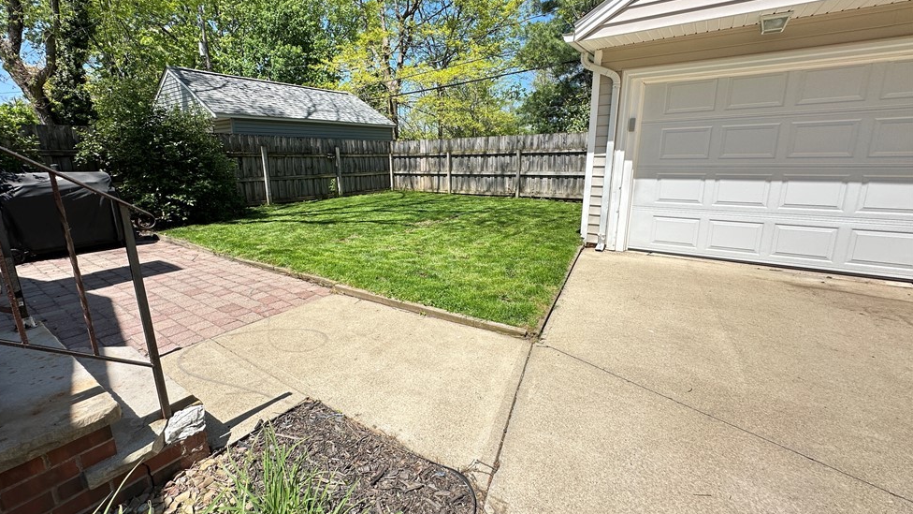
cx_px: 435
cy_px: 238
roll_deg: +0.8
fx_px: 387
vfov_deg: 67.0
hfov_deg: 99.3
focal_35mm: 16
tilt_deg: -11.1
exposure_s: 1/818
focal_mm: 2.22
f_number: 2.2
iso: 40
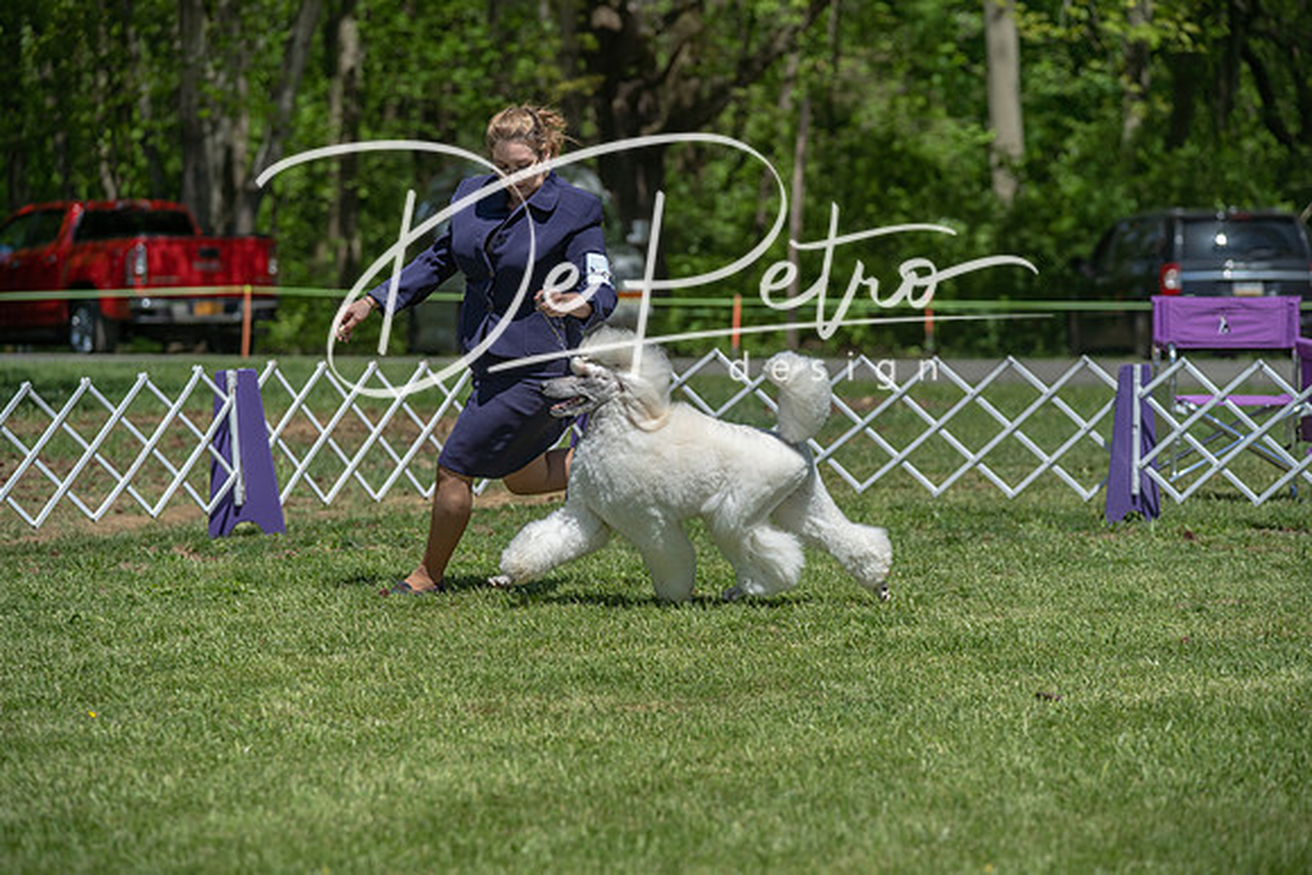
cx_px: 656
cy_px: 438
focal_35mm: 135
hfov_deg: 15.2
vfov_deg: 10.2
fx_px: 4921
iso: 200
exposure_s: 1/1000
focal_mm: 135
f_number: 5
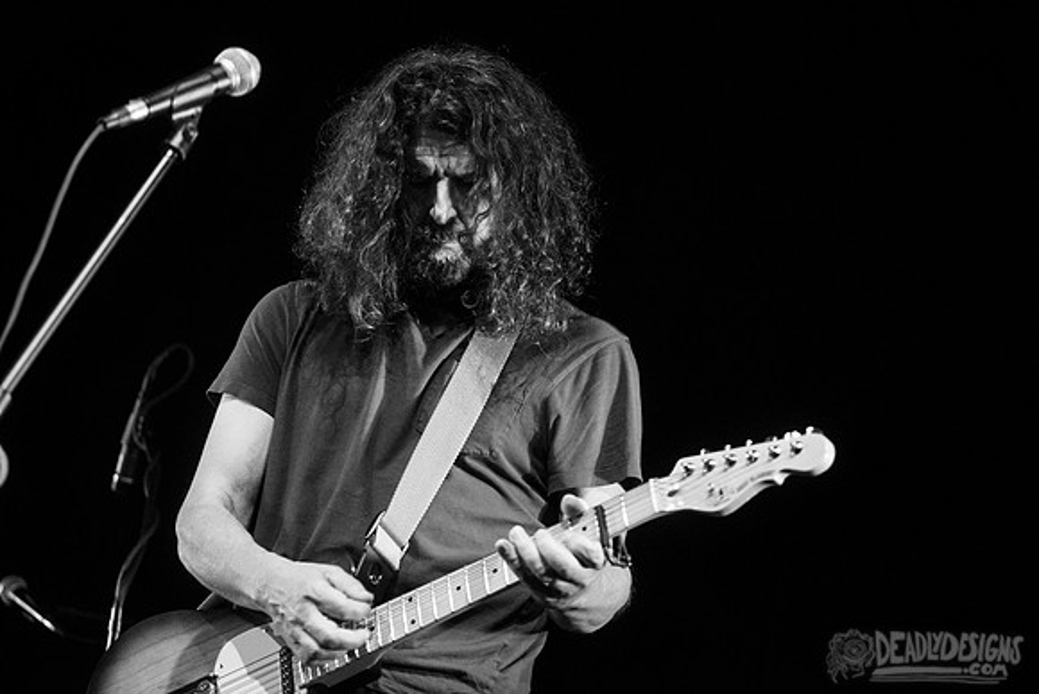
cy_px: 320
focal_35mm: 93
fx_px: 2673
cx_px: 559
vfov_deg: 14.8
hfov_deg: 22.0
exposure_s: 1/125
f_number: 3.2
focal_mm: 86
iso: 2000
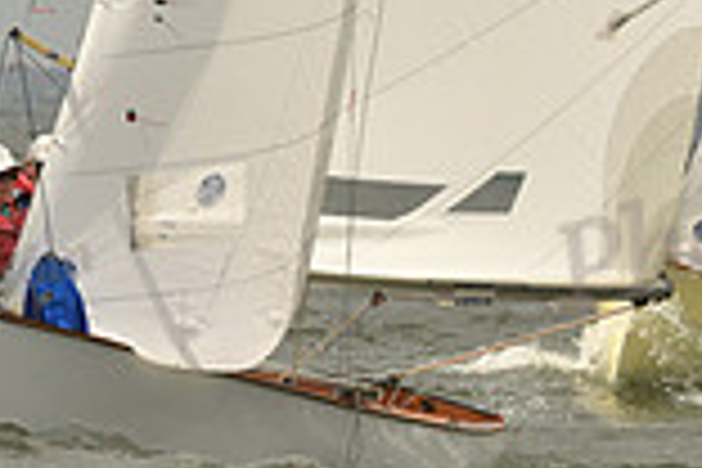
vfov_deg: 1.7
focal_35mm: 820
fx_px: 15989
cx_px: 328
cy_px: 25
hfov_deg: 2.5
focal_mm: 220
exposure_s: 1/1250
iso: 320
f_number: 9
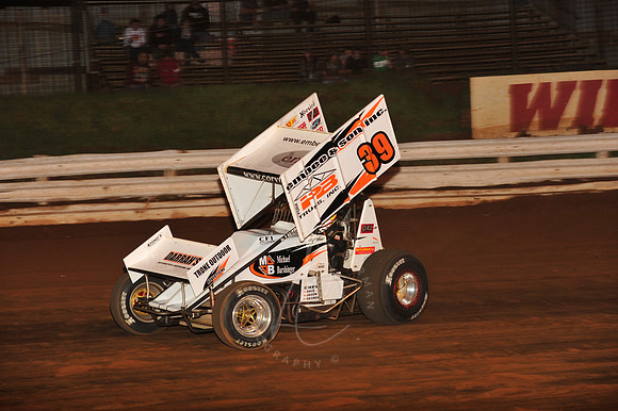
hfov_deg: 17.1
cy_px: 206
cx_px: 309
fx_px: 2059
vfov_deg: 11.4
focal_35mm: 120
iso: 800
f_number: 6.3
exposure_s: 1/320
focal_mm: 120
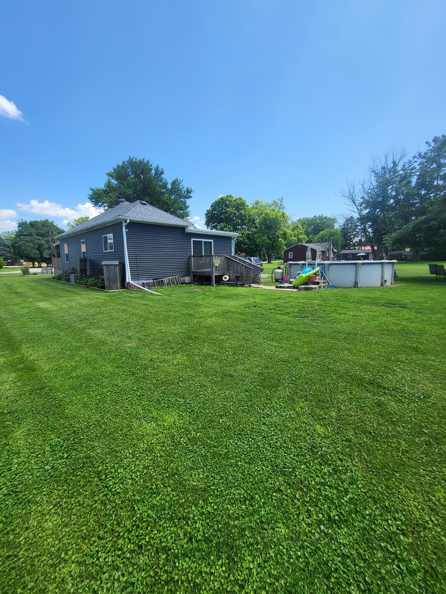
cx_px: 223
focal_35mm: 13
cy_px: 297
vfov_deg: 106.2
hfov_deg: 89.9
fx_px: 223
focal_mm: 1.74
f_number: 2.2
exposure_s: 1/677
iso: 32
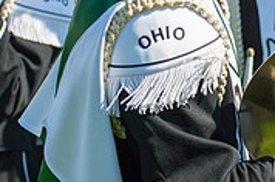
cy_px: -51
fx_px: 1868
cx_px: 403
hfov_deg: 8.3
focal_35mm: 245
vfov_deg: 5.6
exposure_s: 1/1000
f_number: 4.5
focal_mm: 75
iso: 200
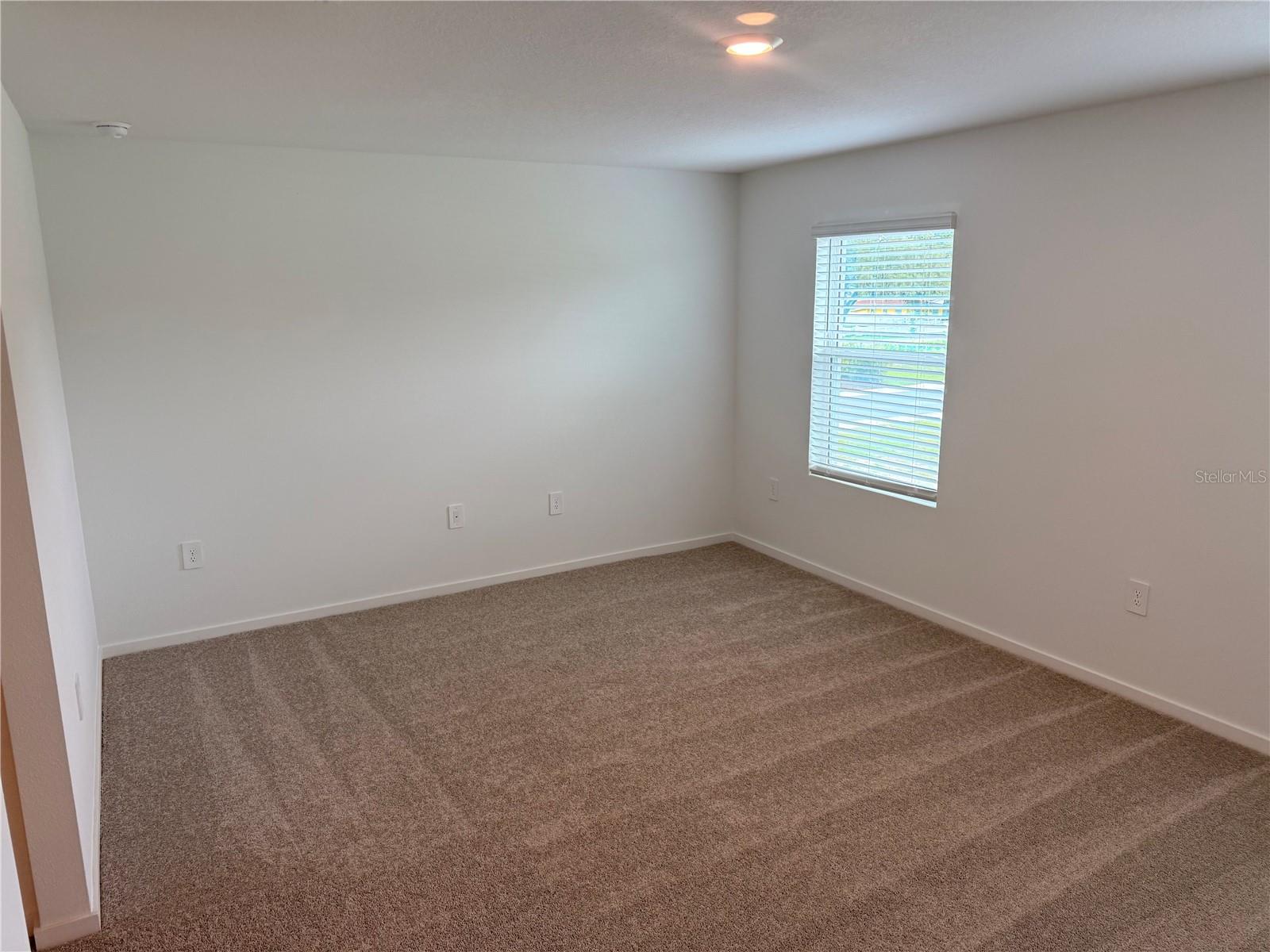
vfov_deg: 56.8
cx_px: 635
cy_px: 476
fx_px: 881
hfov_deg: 71.6
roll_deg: +0.3
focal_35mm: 24
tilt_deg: -10.6
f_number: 1.78
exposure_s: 1/158
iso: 125
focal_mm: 6.76
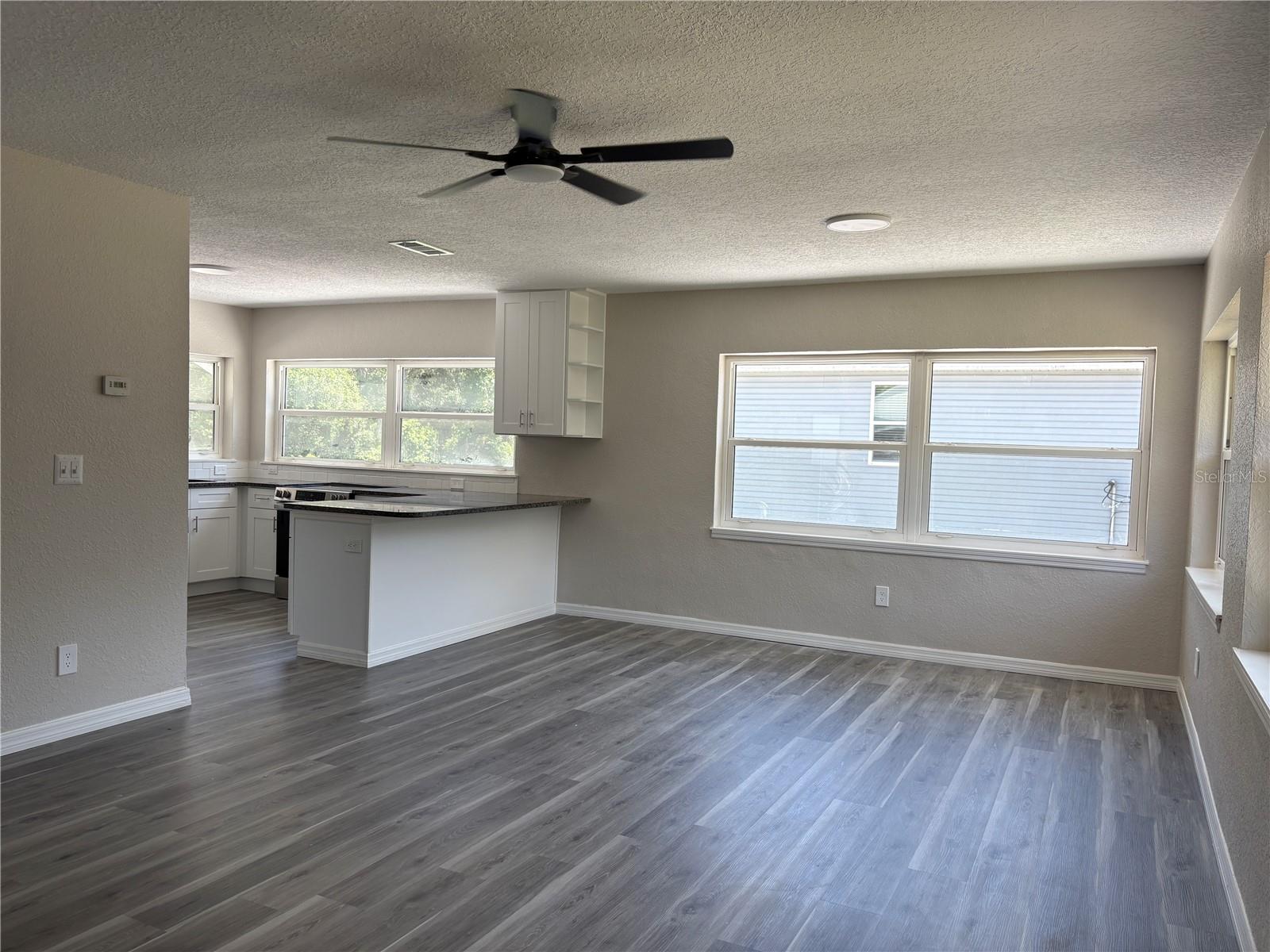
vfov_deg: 53.1
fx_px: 954
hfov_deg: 67.3
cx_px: 635
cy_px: 476
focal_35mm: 26
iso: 32
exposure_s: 1/163
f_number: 1.6
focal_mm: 5.96
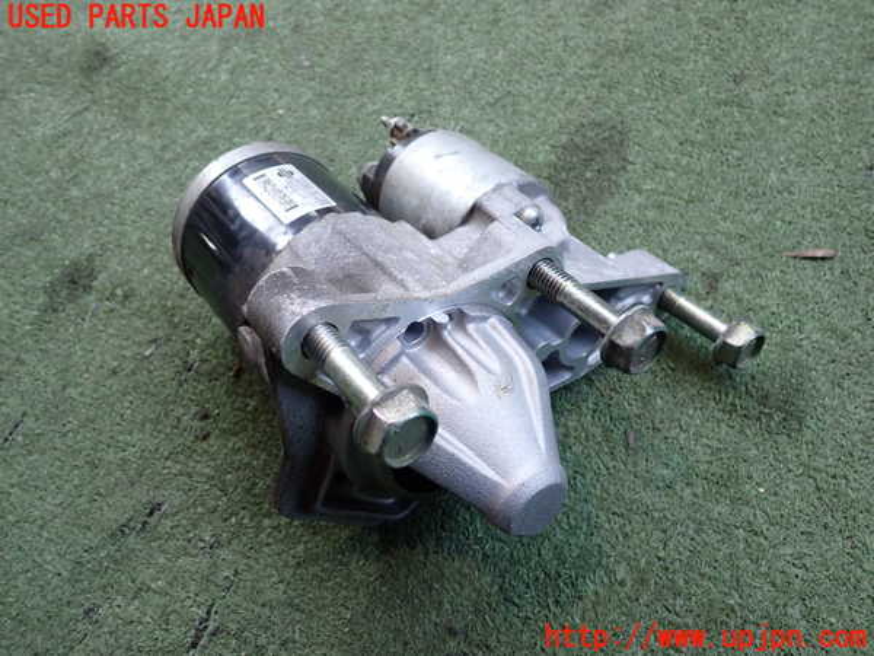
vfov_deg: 46.8
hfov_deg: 60.0
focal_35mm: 30
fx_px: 757
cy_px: 328
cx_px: 437
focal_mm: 5.4
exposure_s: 1/125
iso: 200
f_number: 2.3
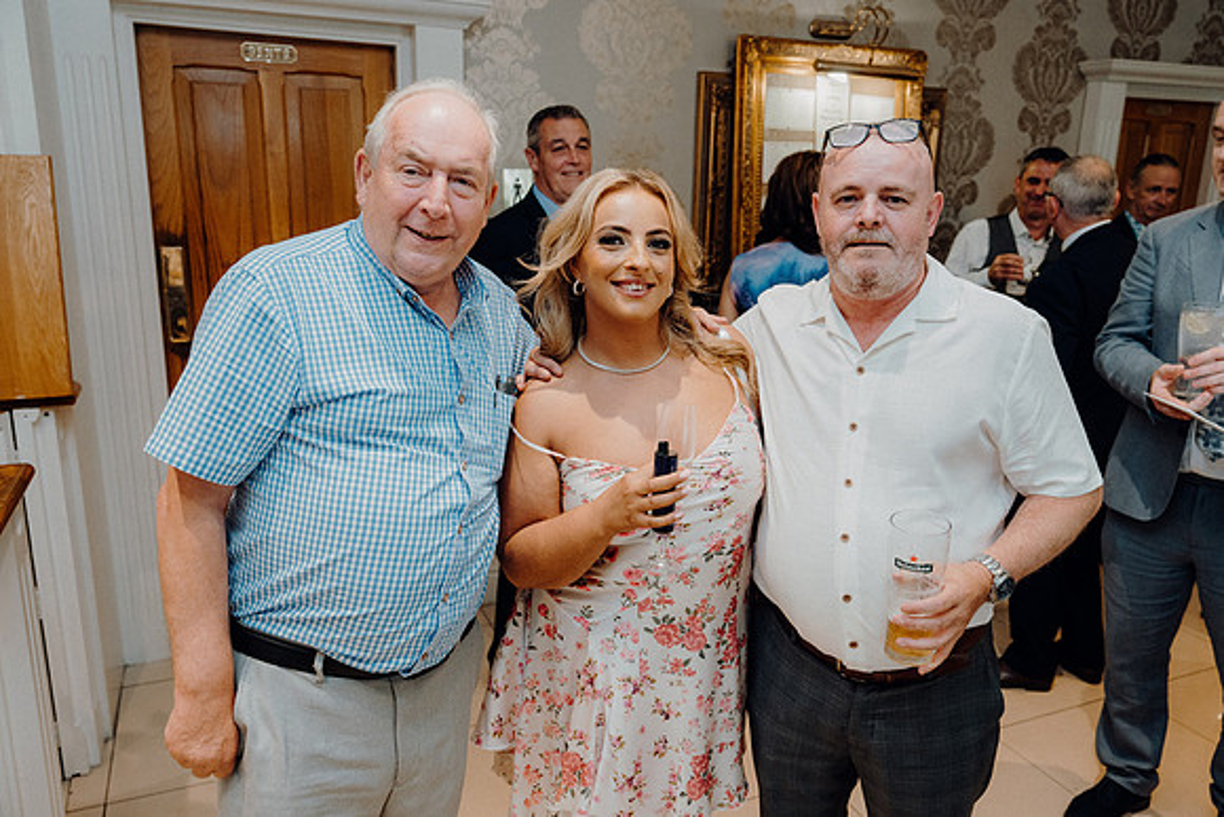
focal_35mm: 27
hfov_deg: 67.4
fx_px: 918
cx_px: 612
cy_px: 408
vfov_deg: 48.0
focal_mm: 27
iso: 2000
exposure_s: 1/160
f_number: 3.5
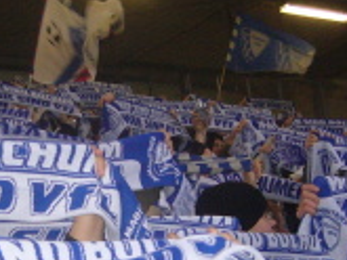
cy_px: 173
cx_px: 82
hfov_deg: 18.4
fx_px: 1063
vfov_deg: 14.0
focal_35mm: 106
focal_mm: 5.8
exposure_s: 1/60
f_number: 2.8
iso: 160
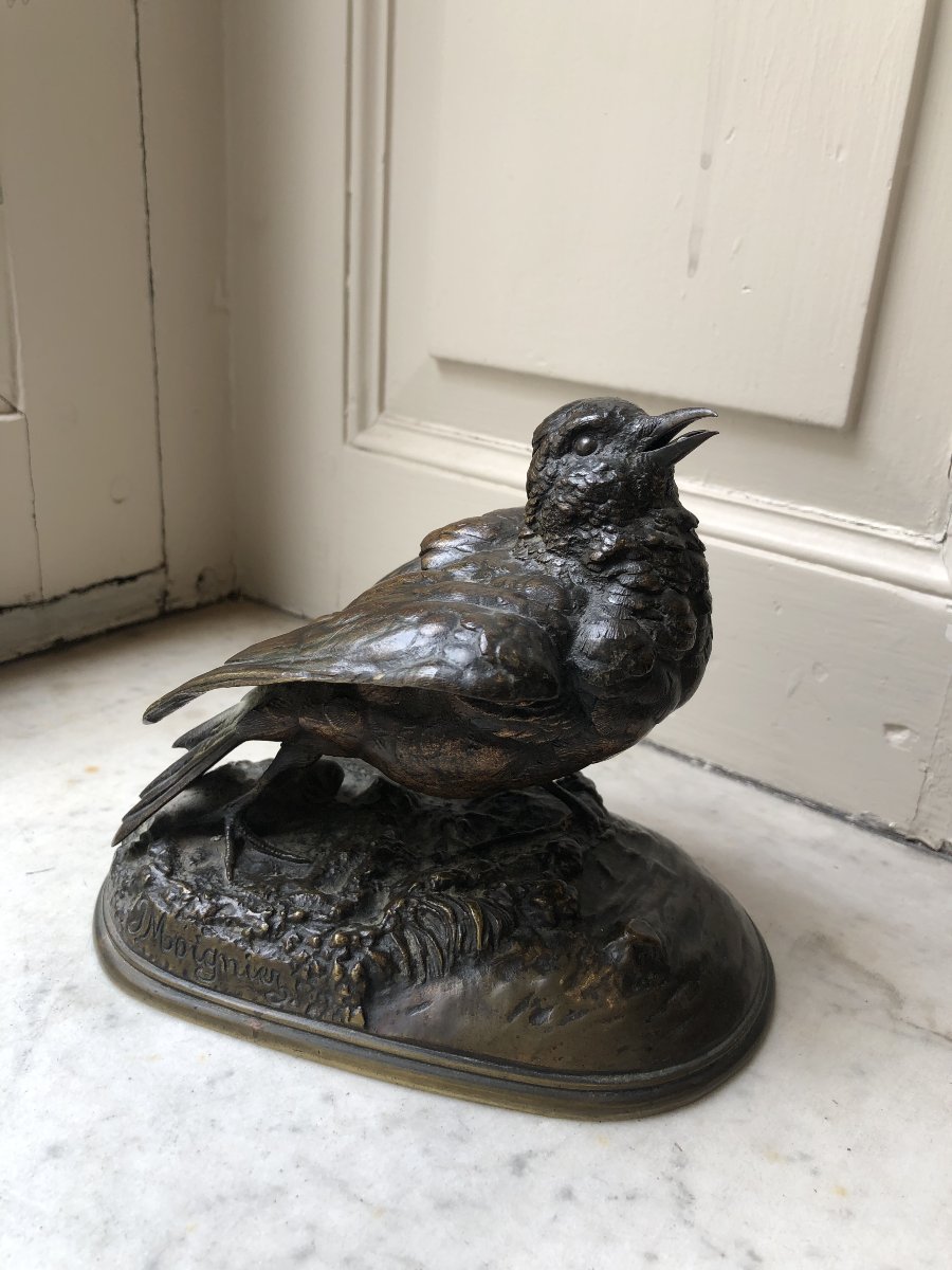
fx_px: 1027
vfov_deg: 63.4
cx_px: 476
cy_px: 635
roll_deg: -2.5
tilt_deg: -22.7
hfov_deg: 49.7
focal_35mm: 28
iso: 32
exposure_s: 1/120
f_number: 1.8
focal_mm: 4
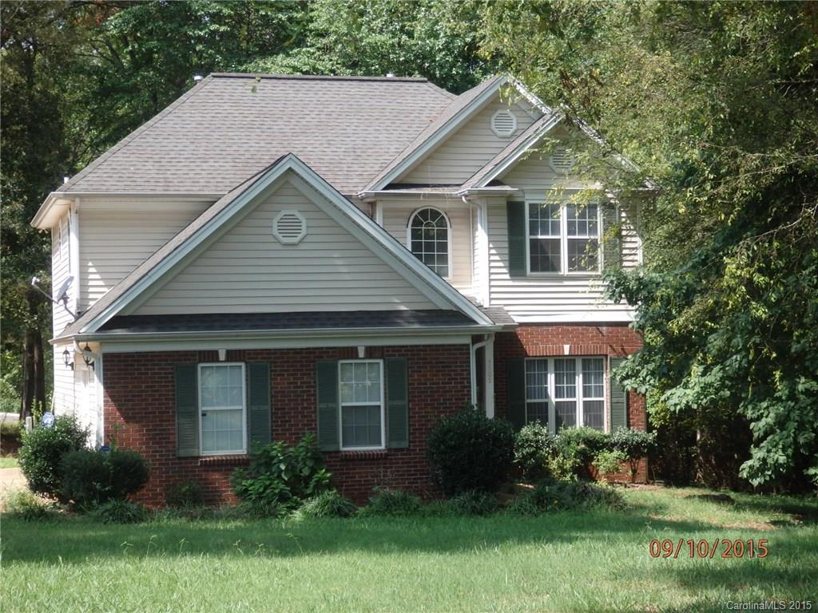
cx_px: 409
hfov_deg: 29.4
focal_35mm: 66
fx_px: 1560
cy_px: 306
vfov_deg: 22.3
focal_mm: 11.9
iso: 250
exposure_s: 1/500
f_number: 4.4
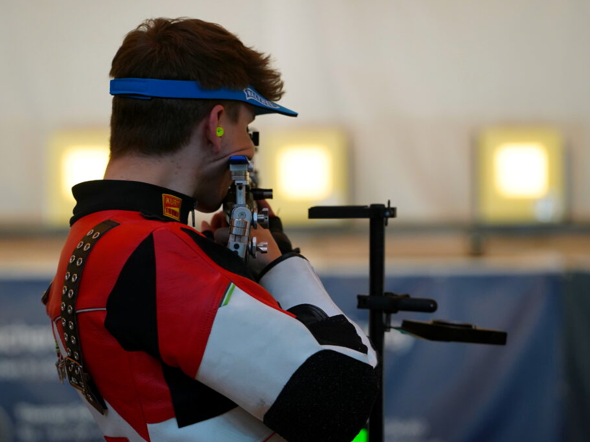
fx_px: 3391
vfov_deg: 7.5
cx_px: 280
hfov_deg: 9.9
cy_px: 221
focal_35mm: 199
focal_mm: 183
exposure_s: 1/250
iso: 3200
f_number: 4.5
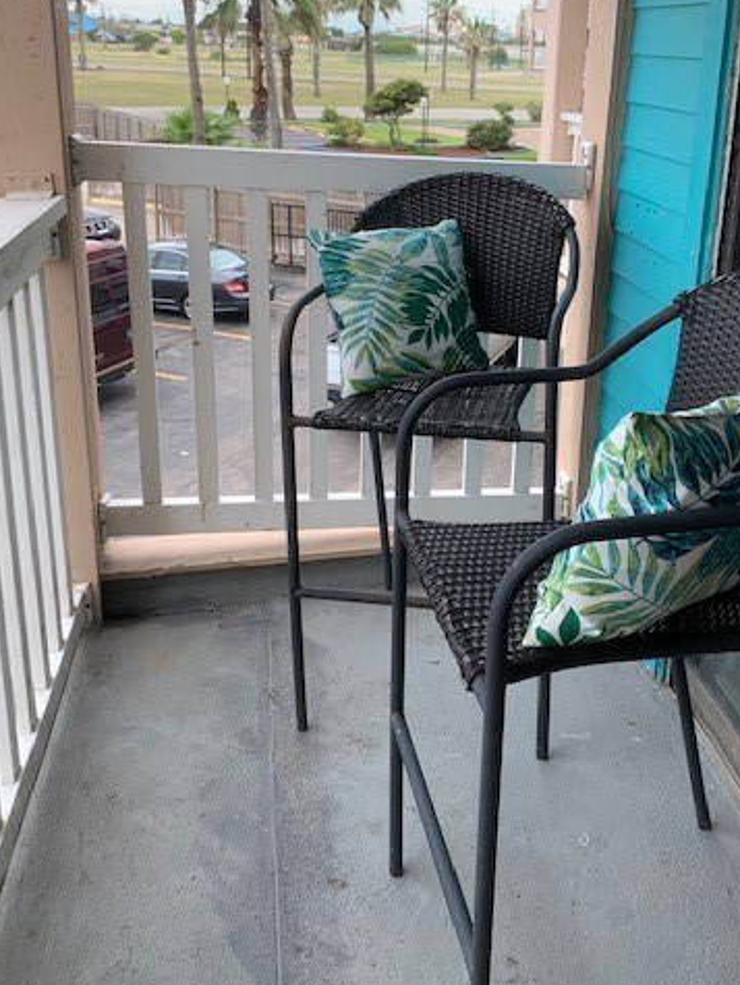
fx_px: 996
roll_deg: -3.1
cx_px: 454
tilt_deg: -18.2
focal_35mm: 35
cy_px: 384
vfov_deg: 52.2
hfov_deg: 40.5
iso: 25
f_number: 1.8
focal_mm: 4.25
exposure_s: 1/407
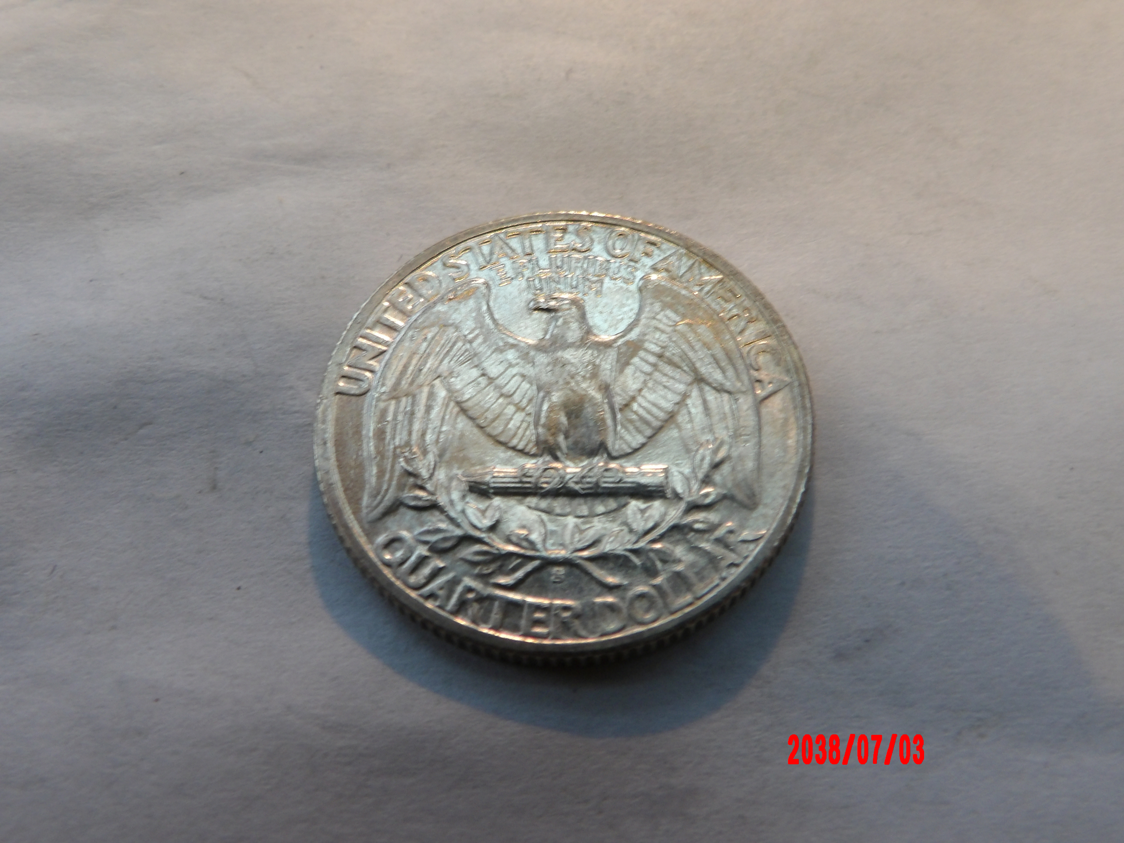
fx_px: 1104
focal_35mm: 34
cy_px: 422
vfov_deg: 41.8
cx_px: 562
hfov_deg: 54.0
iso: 209
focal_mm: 6.2
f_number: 4.5
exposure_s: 1/15
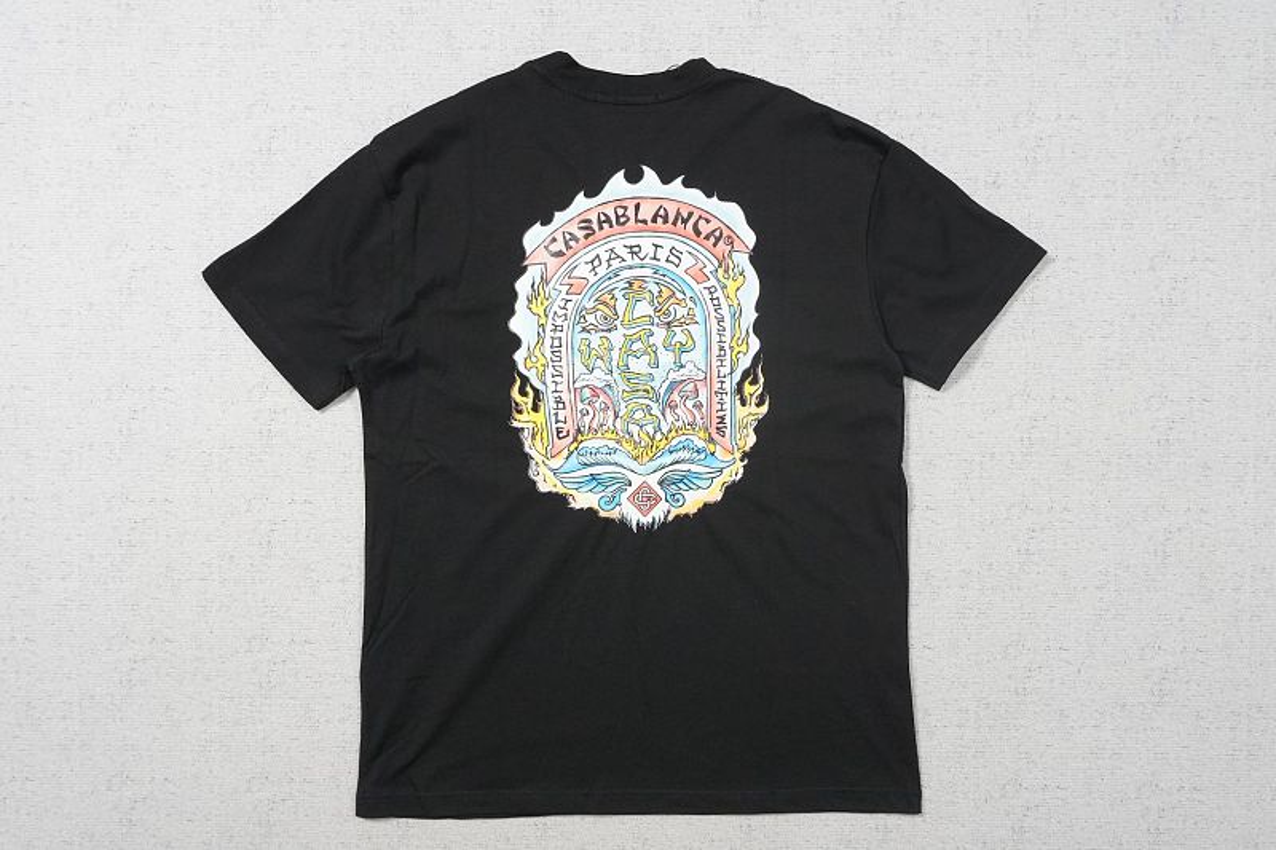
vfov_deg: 43.6
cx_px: 638
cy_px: 425
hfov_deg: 61.9
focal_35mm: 30
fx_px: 1063
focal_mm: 20
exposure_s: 1/100
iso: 1600
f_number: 10
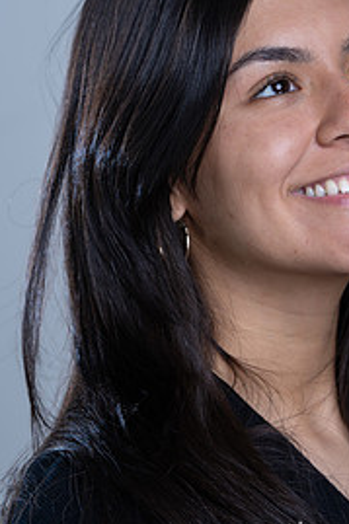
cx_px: 259
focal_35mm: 300
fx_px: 4368
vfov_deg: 6.9
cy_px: 232
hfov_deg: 4.6
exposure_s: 1/200
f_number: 5.6
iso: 160
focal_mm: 179
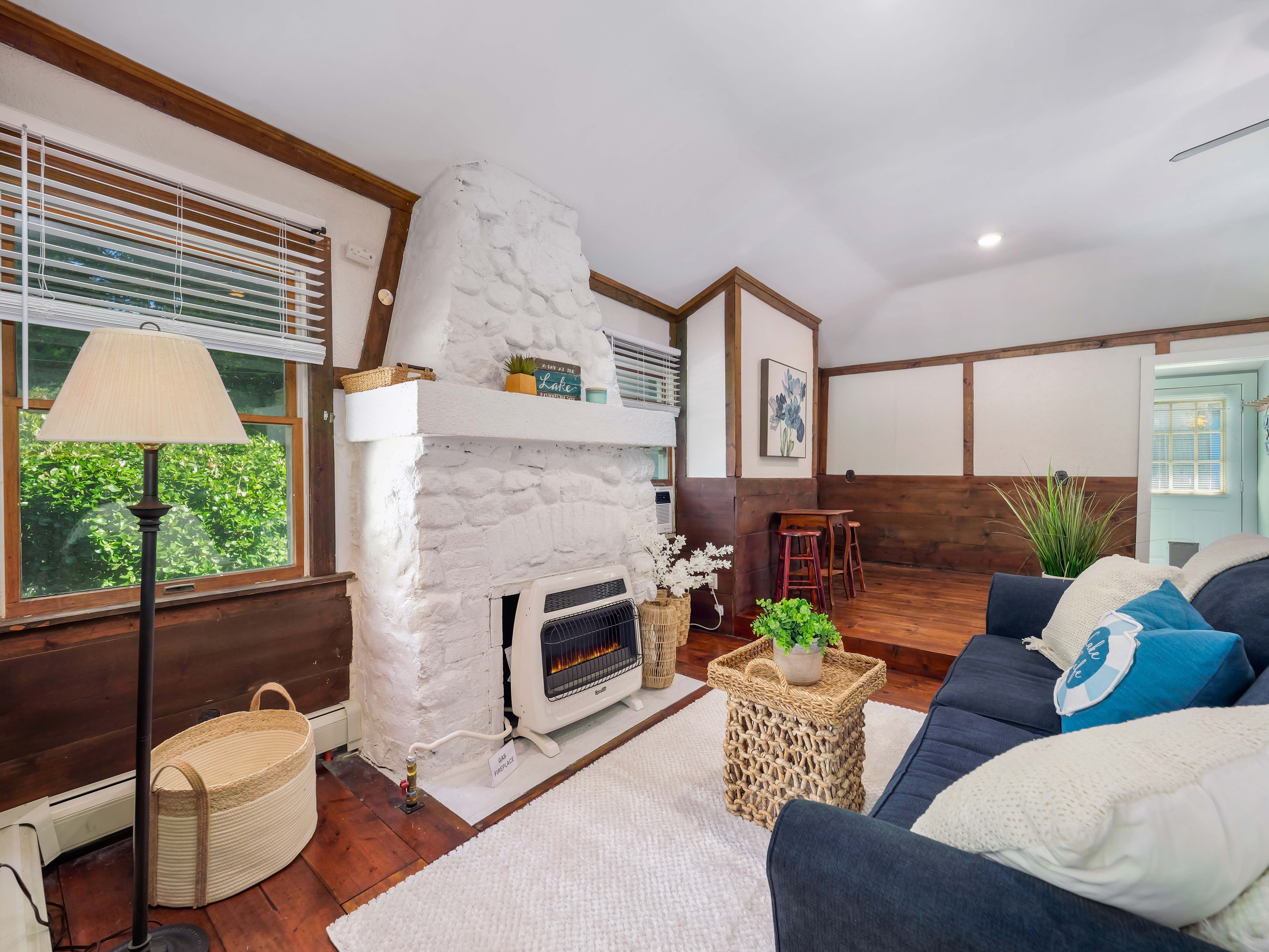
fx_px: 513
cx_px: 634
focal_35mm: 14
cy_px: 476
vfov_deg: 85.7
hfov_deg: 102.0
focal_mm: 7
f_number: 3.5
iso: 800
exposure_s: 1/13
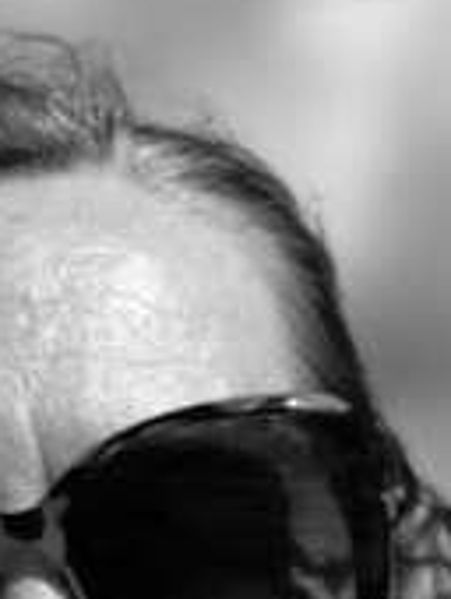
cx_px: 4
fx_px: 3289
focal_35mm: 190
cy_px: 736
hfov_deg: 7.8
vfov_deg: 10.2
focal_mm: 35
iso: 100
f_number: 2
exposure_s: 1/1250
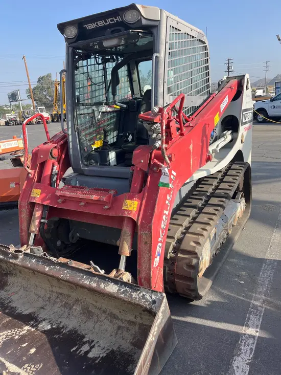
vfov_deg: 67.3
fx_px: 281
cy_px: 188
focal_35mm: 26
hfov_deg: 53.1
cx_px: 140
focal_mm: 5.1
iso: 50
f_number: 1.6
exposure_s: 1/1238
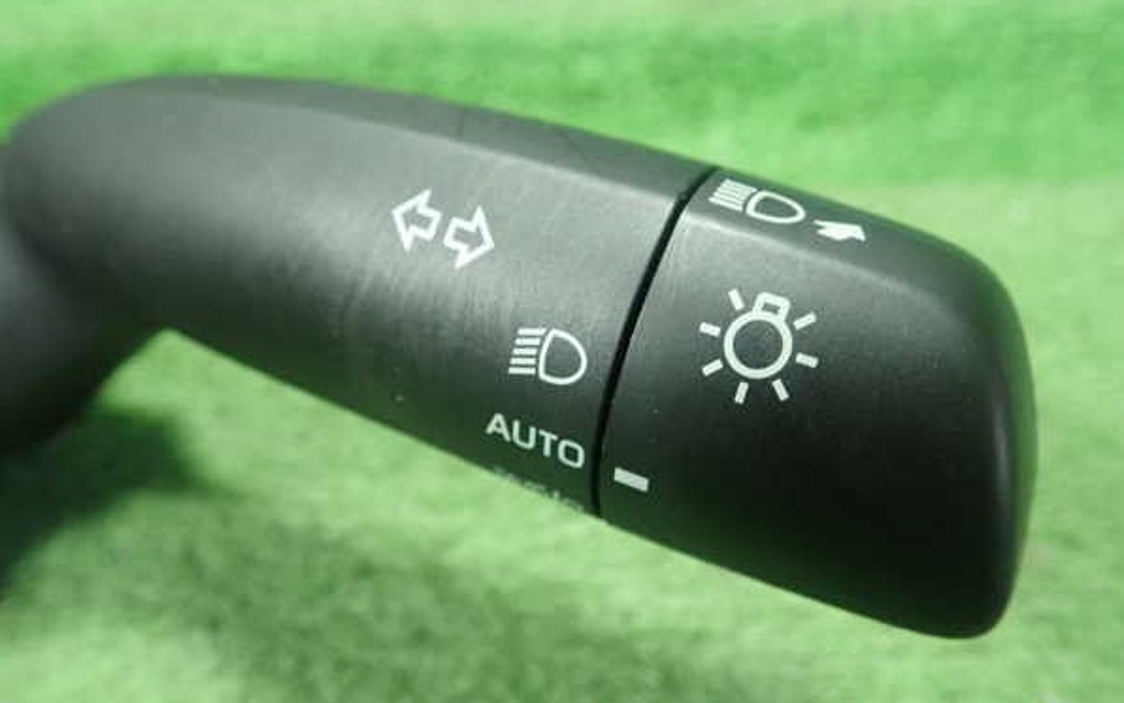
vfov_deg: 39.5
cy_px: 339
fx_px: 981
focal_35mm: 32
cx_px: 562
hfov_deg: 59.6
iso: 800
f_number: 2.3
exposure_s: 1/125
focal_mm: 5.5
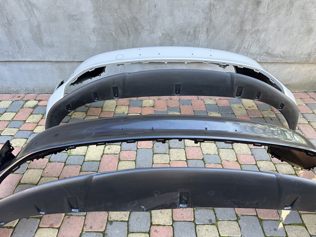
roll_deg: -0.8
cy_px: 118
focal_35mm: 24
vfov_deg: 56.8
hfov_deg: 71.6
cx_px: 158
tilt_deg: -38.6
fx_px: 219
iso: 125
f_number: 1.78
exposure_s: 1/121
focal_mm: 6.86
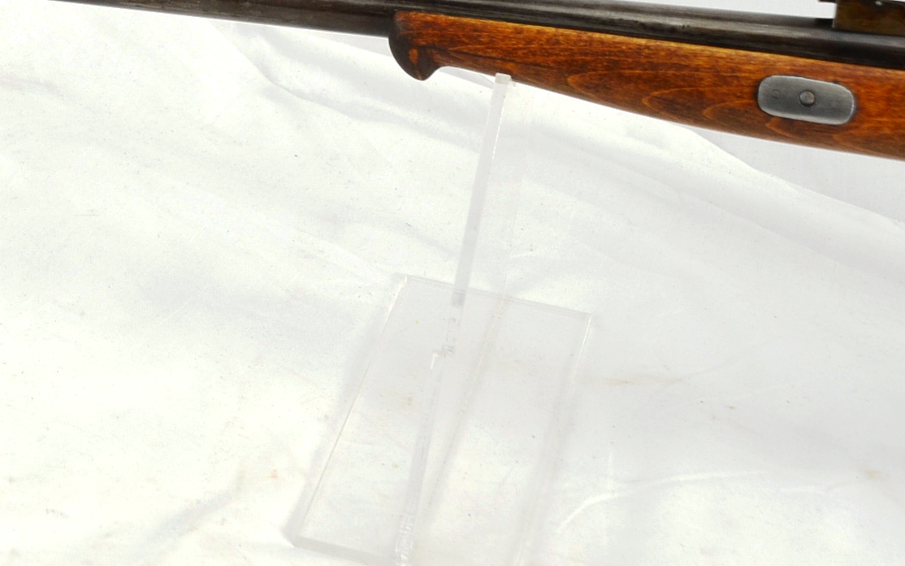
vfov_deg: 12.0
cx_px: 7
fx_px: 2663
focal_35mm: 108
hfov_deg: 18.8
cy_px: -25
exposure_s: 1/125
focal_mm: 32
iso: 200
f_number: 5.6
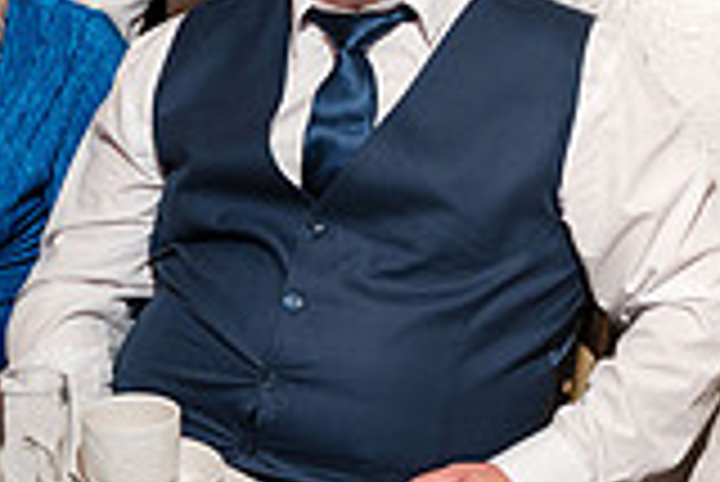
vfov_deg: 11.6
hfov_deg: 17.5
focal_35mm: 117
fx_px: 2342
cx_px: 436
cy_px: 29
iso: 1000
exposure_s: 1/200
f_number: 4
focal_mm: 32.2
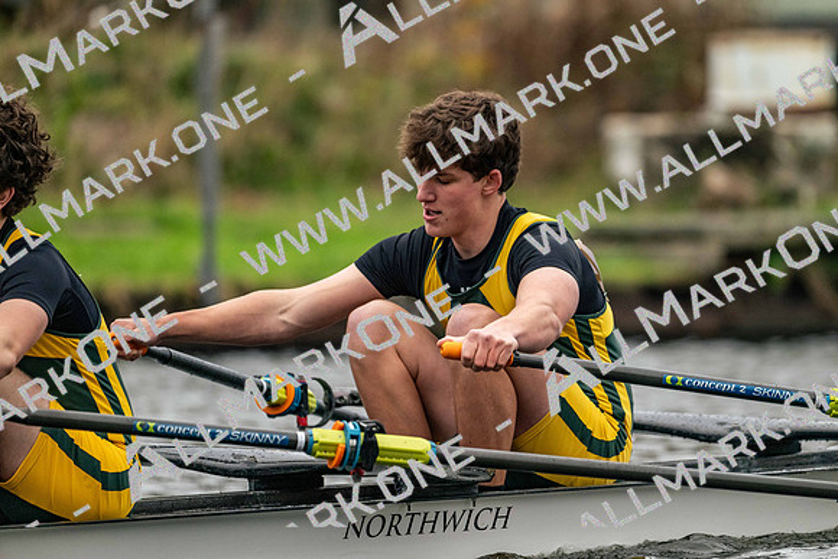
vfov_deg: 3.4
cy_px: 280
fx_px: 9313
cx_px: 419
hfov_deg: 5.2
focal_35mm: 400
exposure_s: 1/2000
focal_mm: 400
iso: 3600
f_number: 4.5
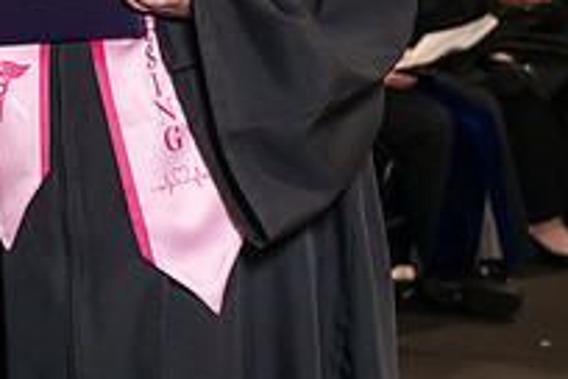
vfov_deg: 7.2
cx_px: -156
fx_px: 2966
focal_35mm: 188
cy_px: -141
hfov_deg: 10.7
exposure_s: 1/125
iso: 1600
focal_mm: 66
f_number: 5
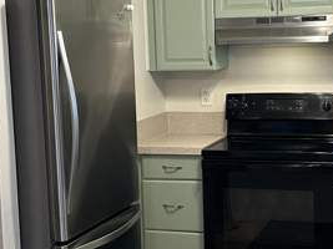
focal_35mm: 78
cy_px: 134
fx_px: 750
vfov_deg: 18.9
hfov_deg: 24.9
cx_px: 212
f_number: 1.5
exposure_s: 1/60
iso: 200
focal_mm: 5.7
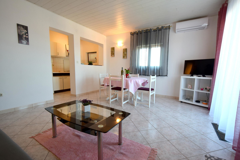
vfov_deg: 77.3
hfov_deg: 100.4
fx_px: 100
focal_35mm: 15
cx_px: 120
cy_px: 80
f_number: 4.5
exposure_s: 1/80
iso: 400
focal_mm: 10
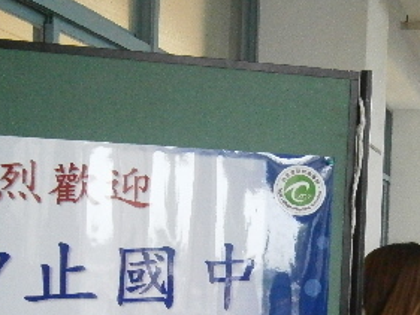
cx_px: 297
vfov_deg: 17.6
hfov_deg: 23.7
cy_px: 303
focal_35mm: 82
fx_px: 995
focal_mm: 6.4
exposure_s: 1/60
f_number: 3.1
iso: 800
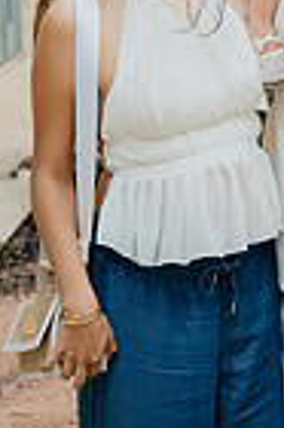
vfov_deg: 17.3
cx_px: 376
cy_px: 12
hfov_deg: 11.5
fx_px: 1376
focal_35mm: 116
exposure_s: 1/250
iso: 4000
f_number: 2.8
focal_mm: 36
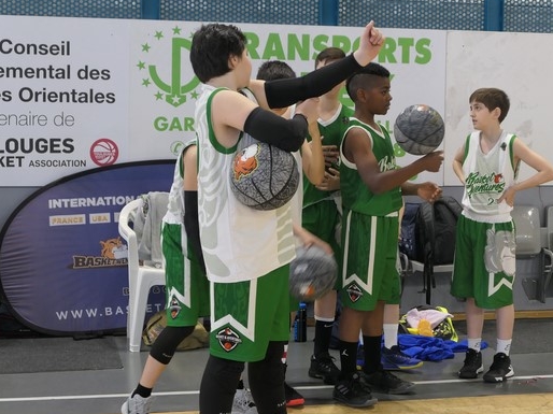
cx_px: 340
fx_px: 1214
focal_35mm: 76
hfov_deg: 25.6
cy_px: 173
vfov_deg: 19.4
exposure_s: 1/125
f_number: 2.8
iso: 800
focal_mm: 20.7
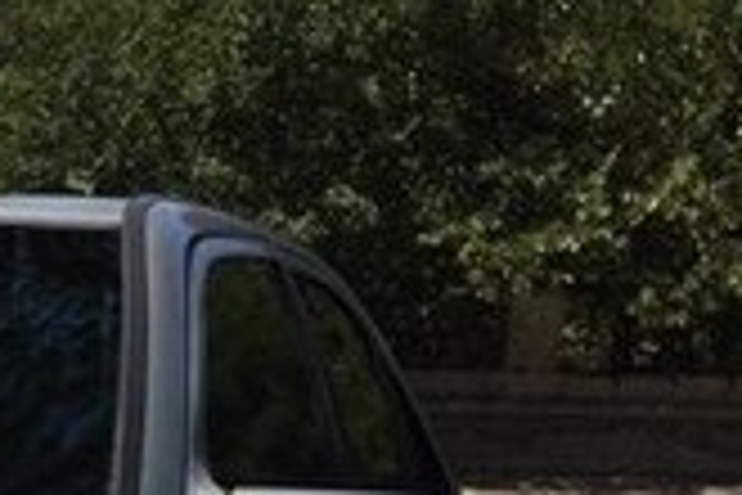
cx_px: -738
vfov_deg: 10.4
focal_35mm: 121
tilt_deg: -16.6
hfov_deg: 14.2
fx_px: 2494
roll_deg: -1.6
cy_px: 1001
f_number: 2.2
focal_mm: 4.15
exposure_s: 1/2740
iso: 32
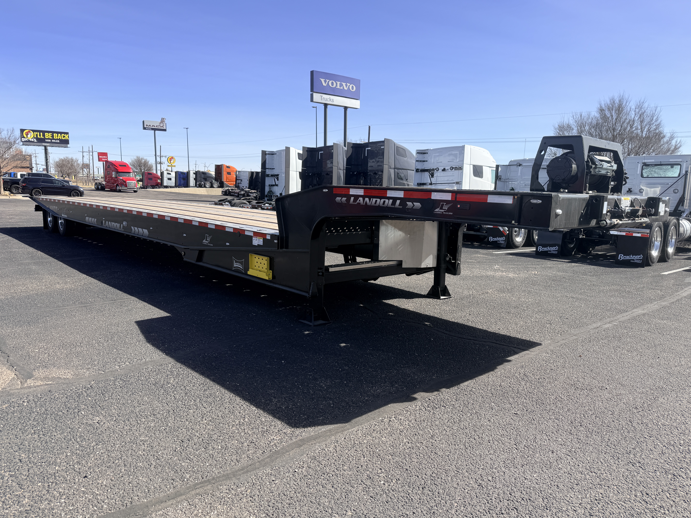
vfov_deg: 56.8
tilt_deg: -9.2
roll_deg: -0.4
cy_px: 259
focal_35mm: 24
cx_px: 346
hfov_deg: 71.6
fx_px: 479
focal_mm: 6.76
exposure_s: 1/3759
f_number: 1.78
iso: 80
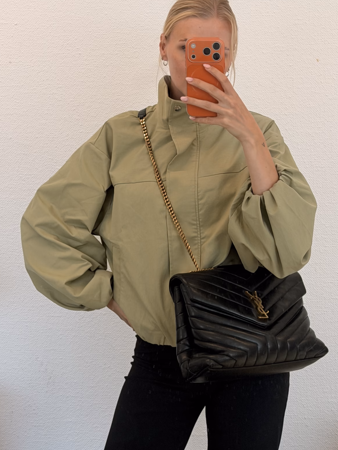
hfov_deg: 18.7
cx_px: 195
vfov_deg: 24.7
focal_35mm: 79
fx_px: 1028
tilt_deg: -11.5
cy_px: 196
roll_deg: +0.5
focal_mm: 6.76
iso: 50
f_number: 1.78
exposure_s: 1/129
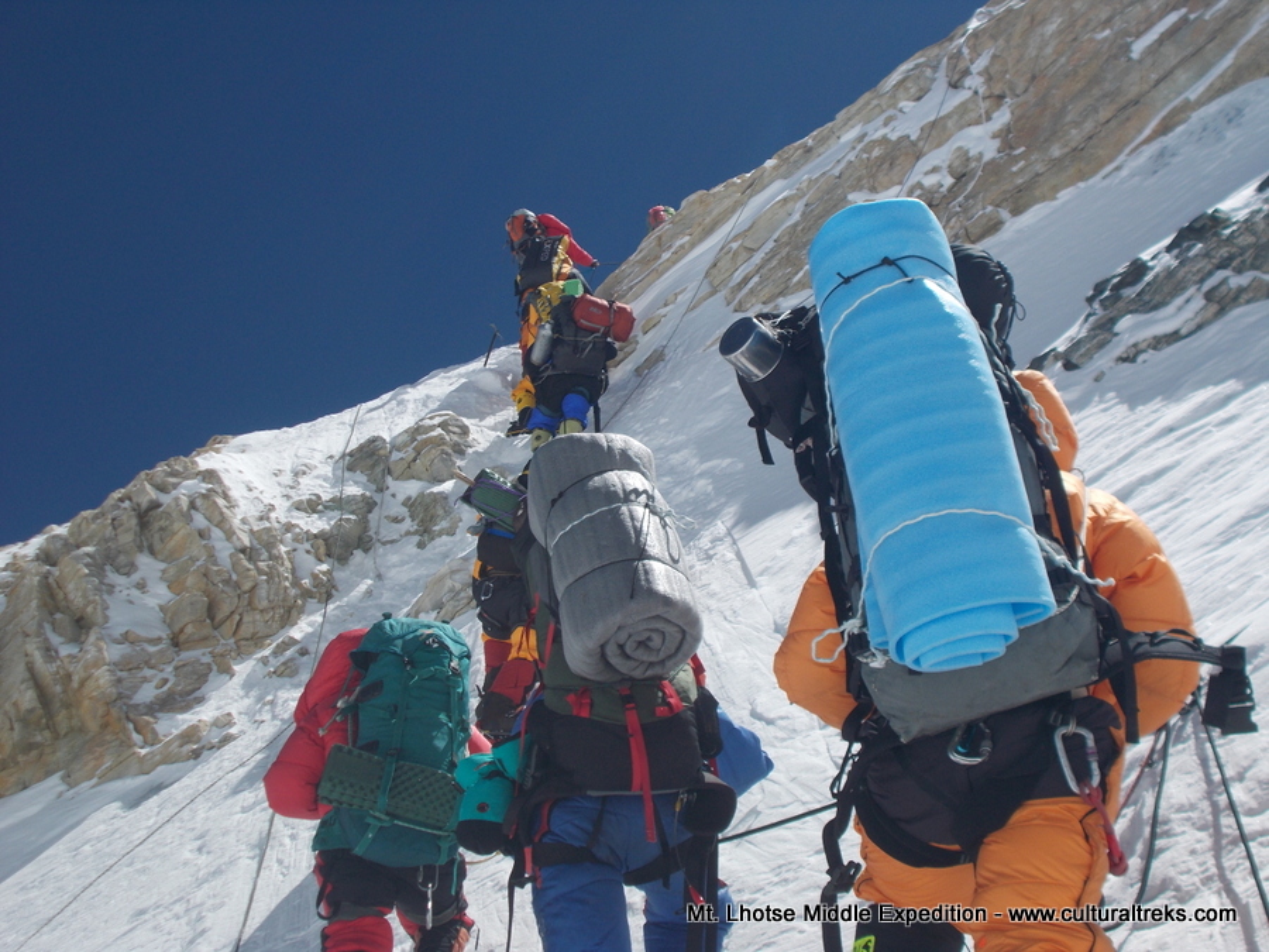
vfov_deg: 29.1
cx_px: 634
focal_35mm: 50
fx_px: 1833
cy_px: 476
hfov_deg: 38.2
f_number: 11.3
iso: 80
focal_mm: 9
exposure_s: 1/200
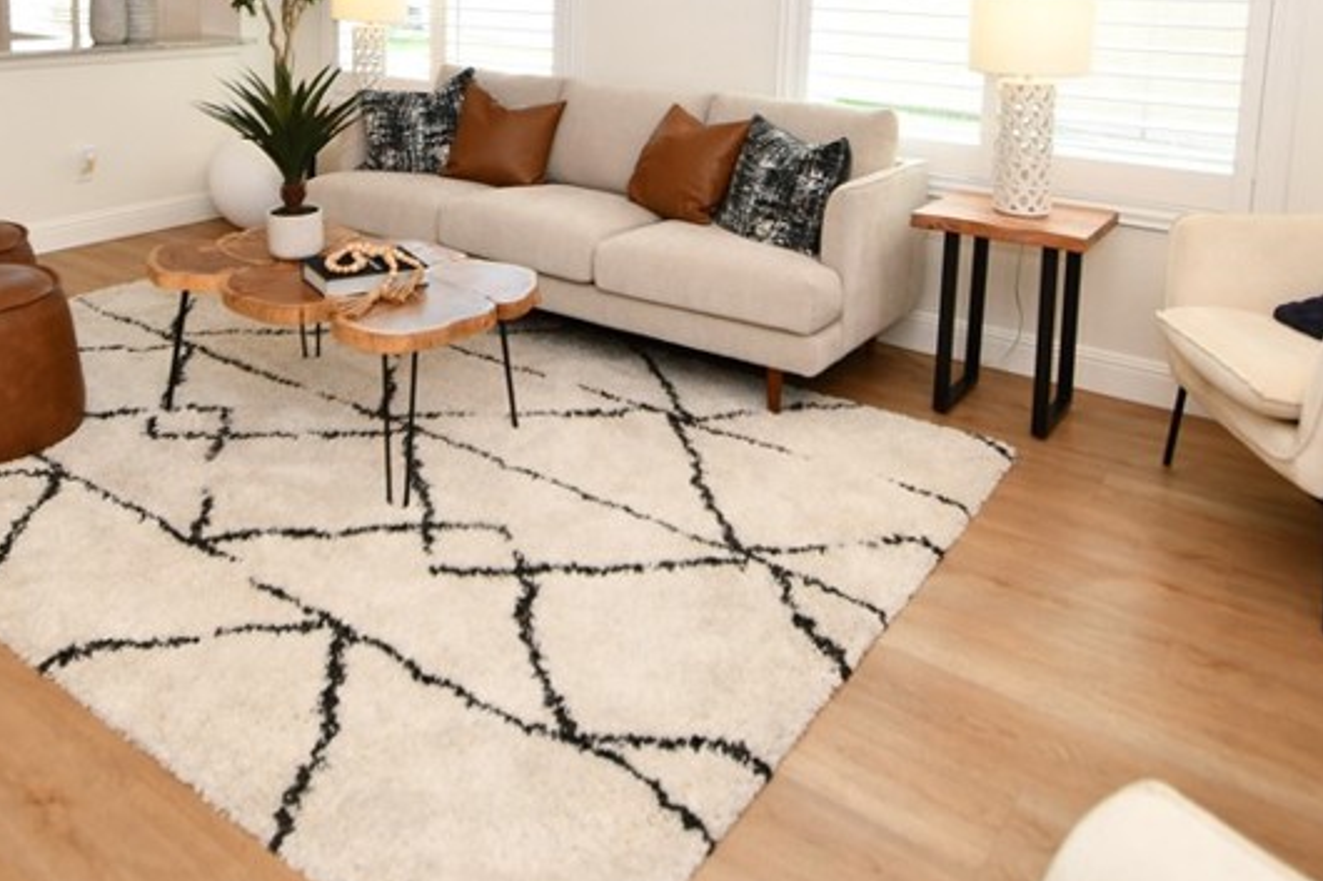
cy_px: 119
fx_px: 1065
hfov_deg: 63.1
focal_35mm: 29
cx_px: 529
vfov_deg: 41.9
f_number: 4
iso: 220
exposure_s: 1/60
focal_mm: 10
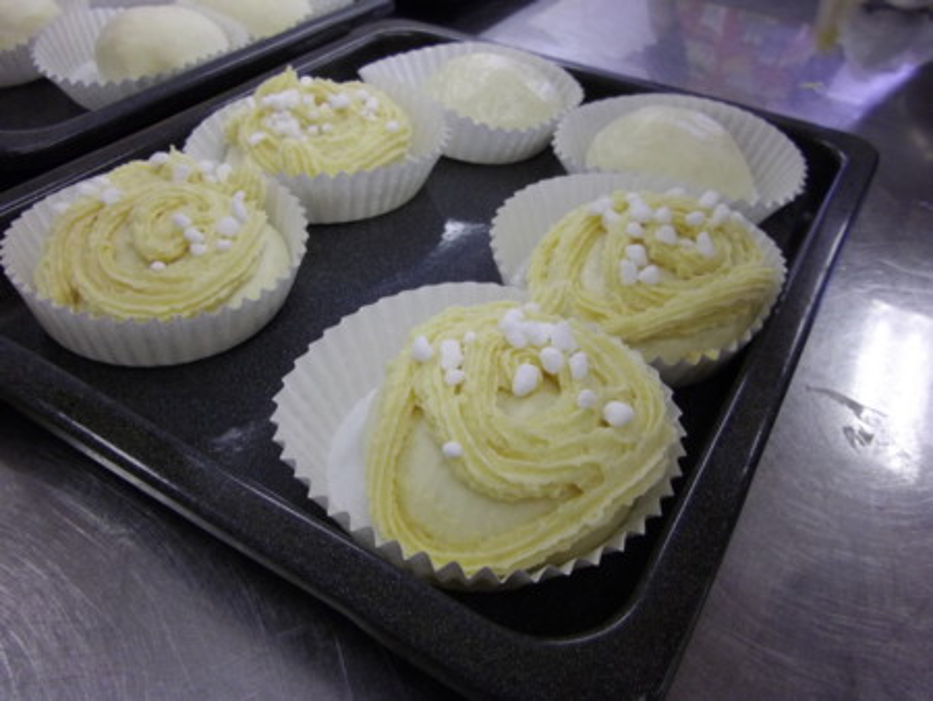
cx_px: 466
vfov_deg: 51.4
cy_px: 350
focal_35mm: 27
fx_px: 728
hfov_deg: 65.3
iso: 196
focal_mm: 4.9
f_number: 3.2
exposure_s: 1/50
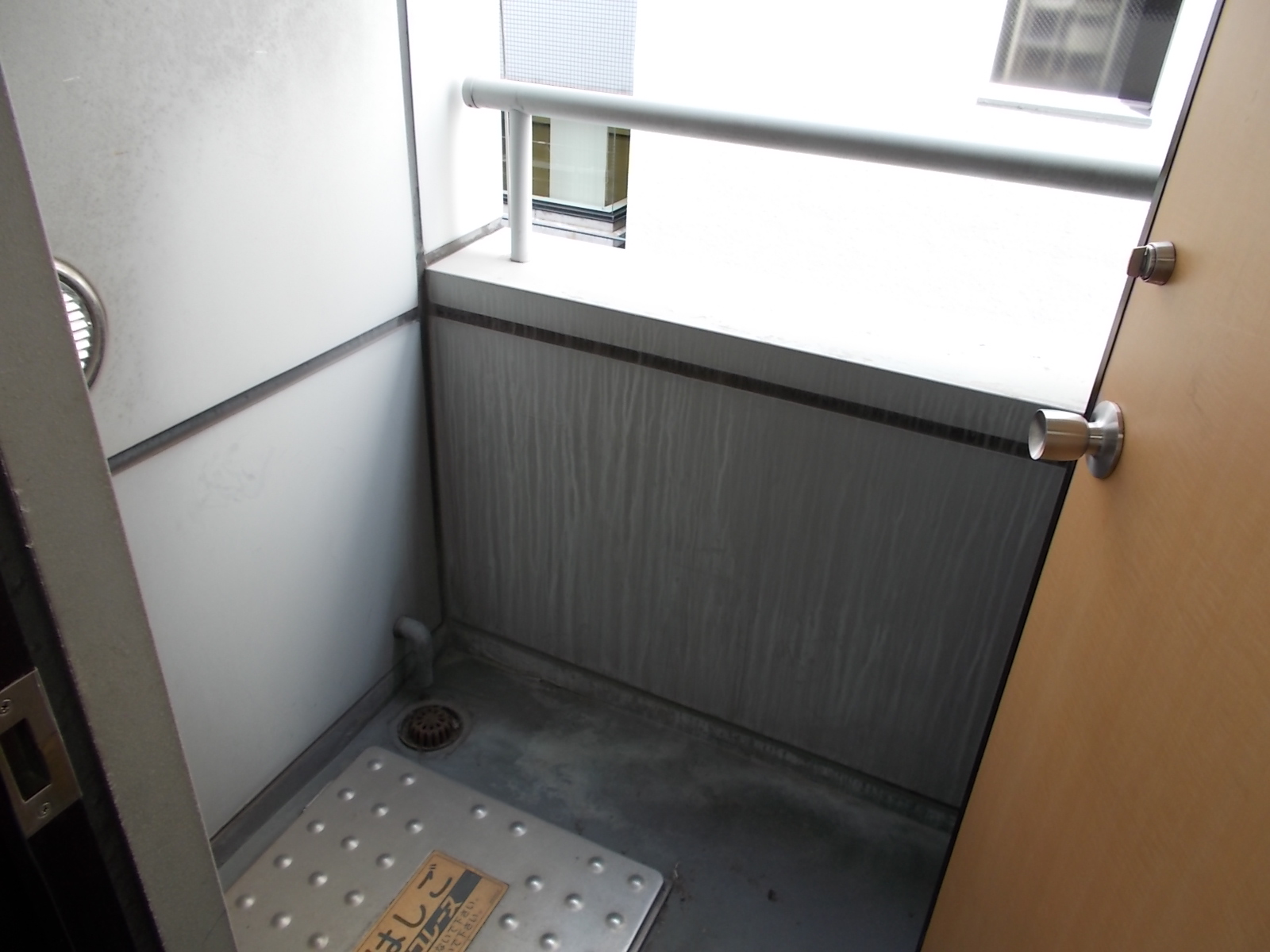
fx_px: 954
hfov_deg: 67.3
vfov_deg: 53.1
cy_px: 476
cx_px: 635
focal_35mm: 26
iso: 80
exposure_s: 1/60
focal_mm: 4.6
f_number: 3.2
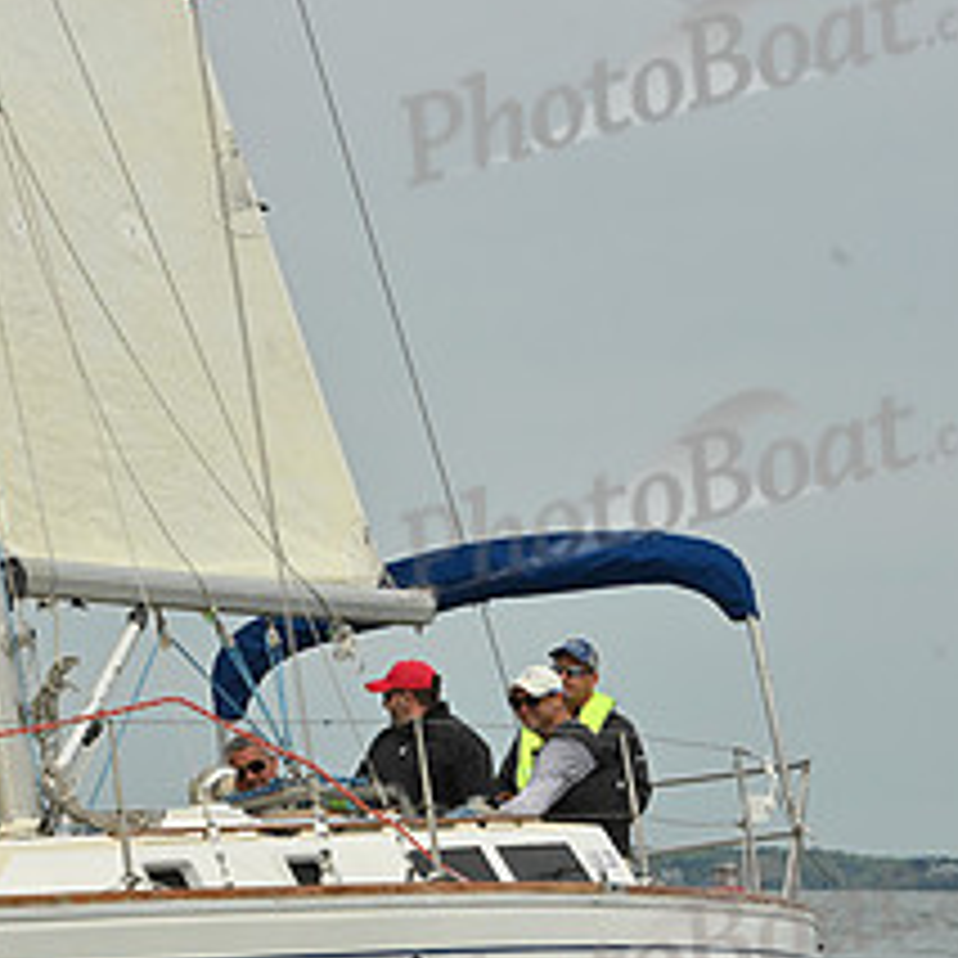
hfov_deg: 6.2
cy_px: 780
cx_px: 171
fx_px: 8861
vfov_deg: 6.2
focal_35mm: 283
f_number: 11
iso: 320
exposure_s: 1/800
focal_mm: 122
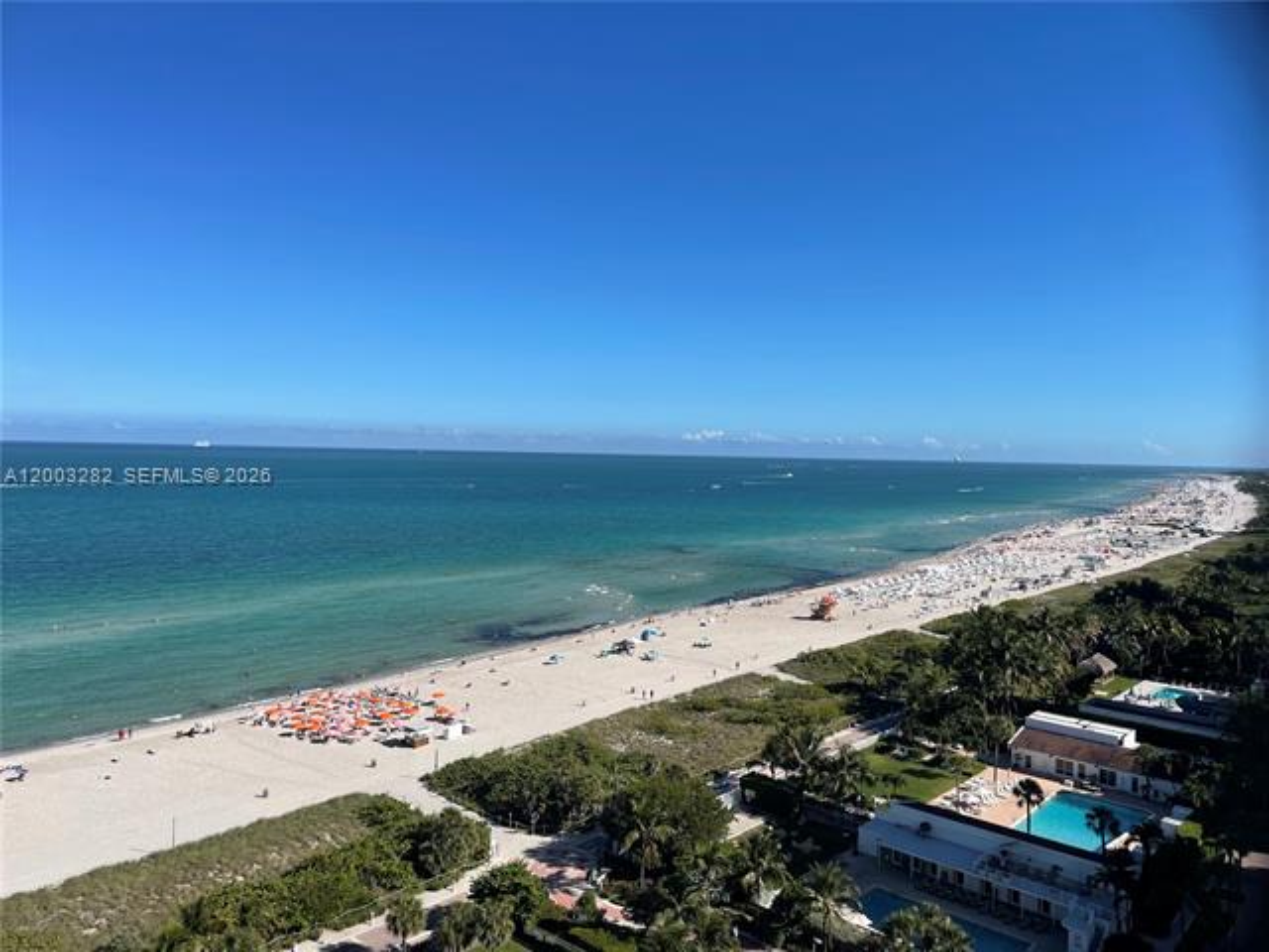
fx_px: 953
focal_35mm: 26
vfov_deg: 53.1
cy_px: 476
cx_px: 634
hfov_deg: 67.3
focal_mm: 4.2
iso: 32
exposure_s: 1/4651
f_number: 1.6
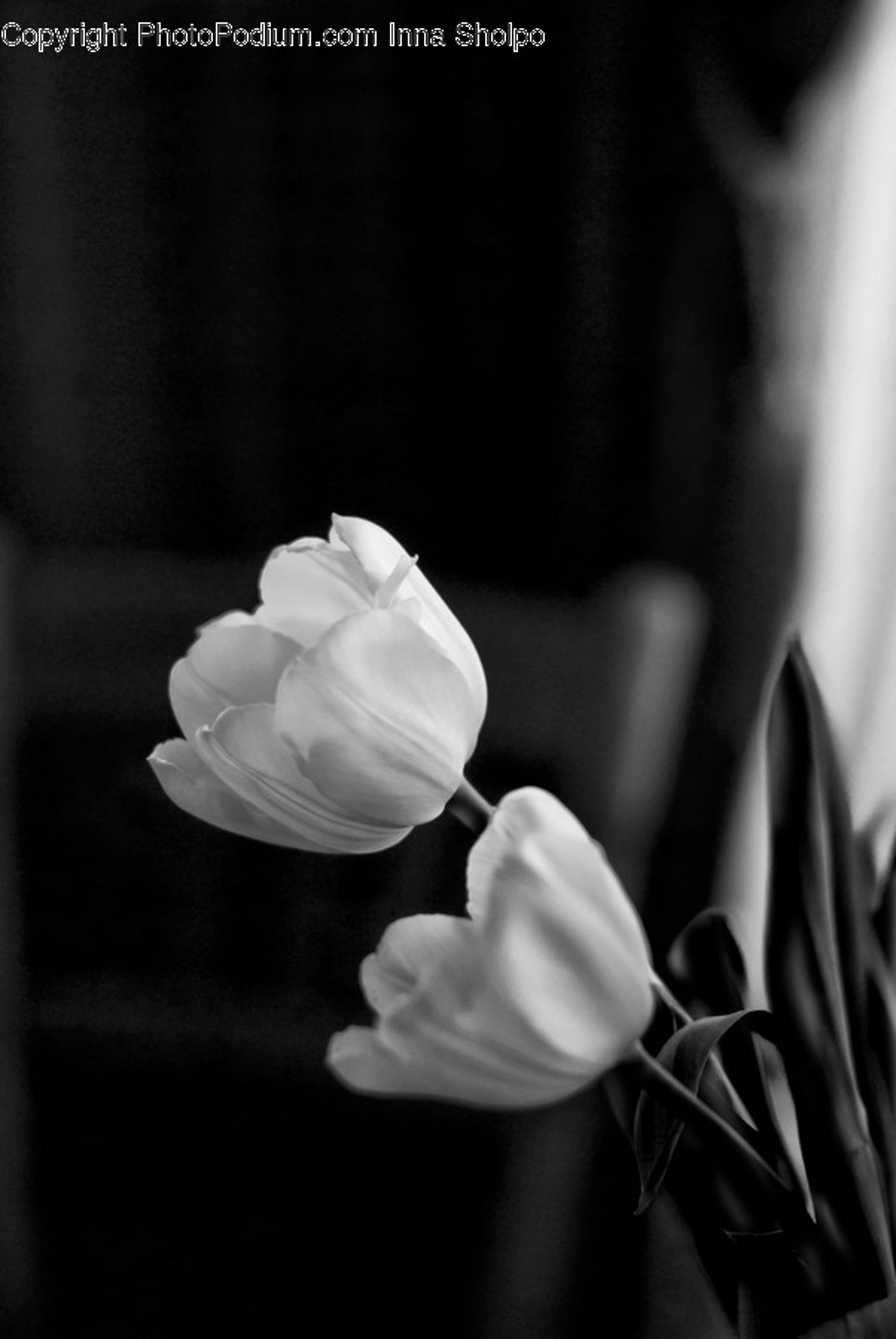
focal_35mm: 75
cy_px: 670
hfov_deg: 18.2
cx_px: 448
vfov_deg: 27.0
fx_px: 2793
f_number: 2.5
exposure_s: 1/1000
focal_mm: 50
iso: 800
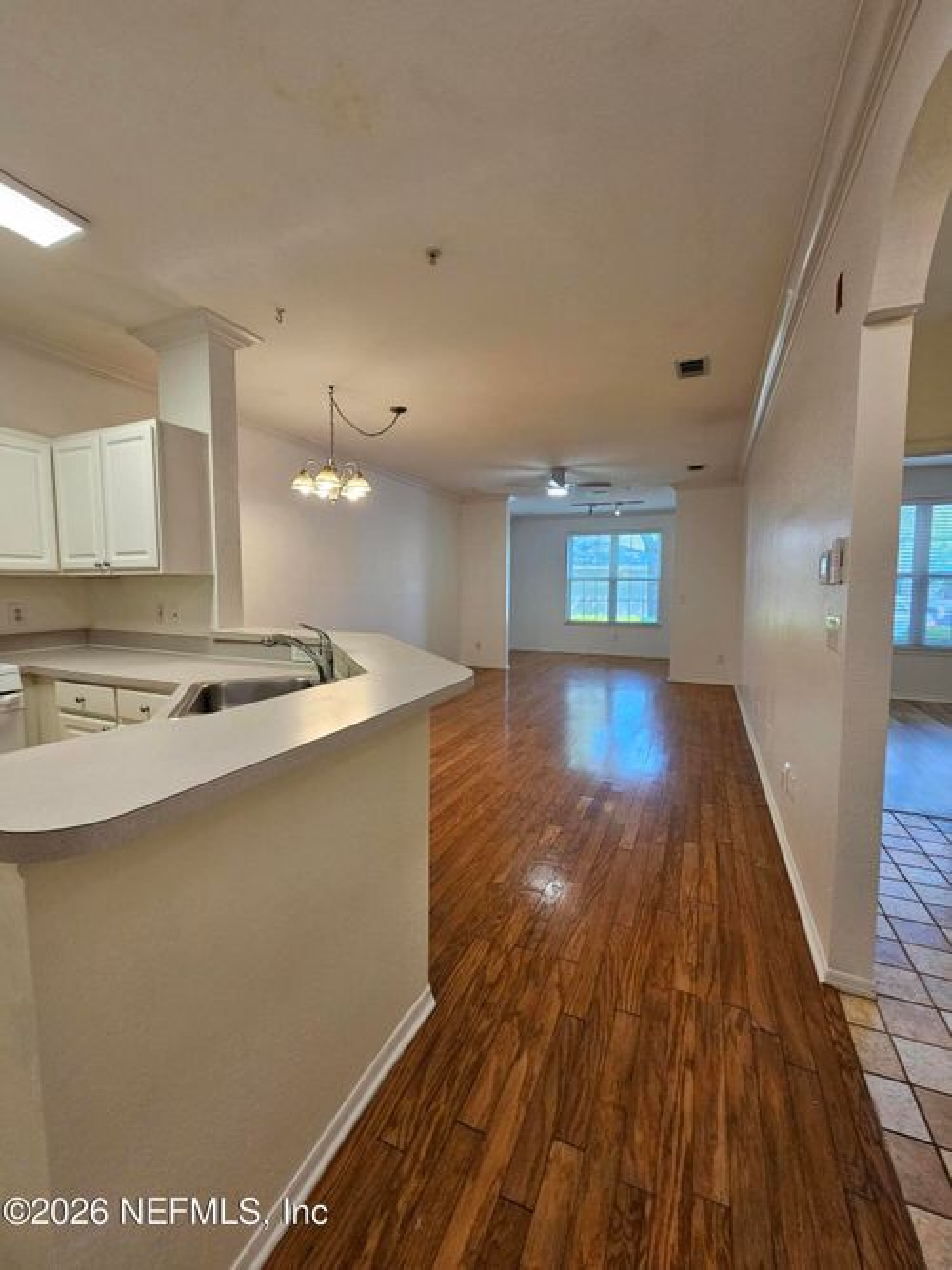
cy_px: 635
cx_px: 476
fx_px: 477
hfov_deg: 89.9
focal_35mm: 13
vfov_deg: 106.2
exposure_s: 1/60
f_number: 2.2
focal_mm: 2.2
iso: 160
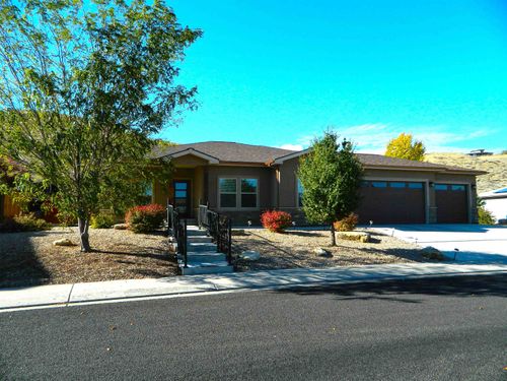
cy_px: 190
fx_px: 366
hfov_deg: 69.4
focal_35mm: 25
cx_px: 254
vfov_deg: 54.9
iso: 80
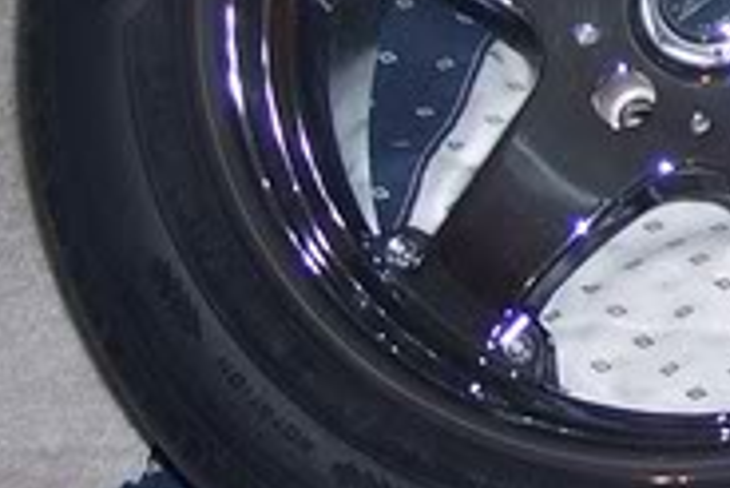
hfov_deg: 11.0
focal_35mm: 176
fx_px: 3572
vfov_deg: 7.7
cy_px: -119
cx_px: 1266
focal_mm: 8
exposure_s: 1/60
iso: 100
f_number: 2.8
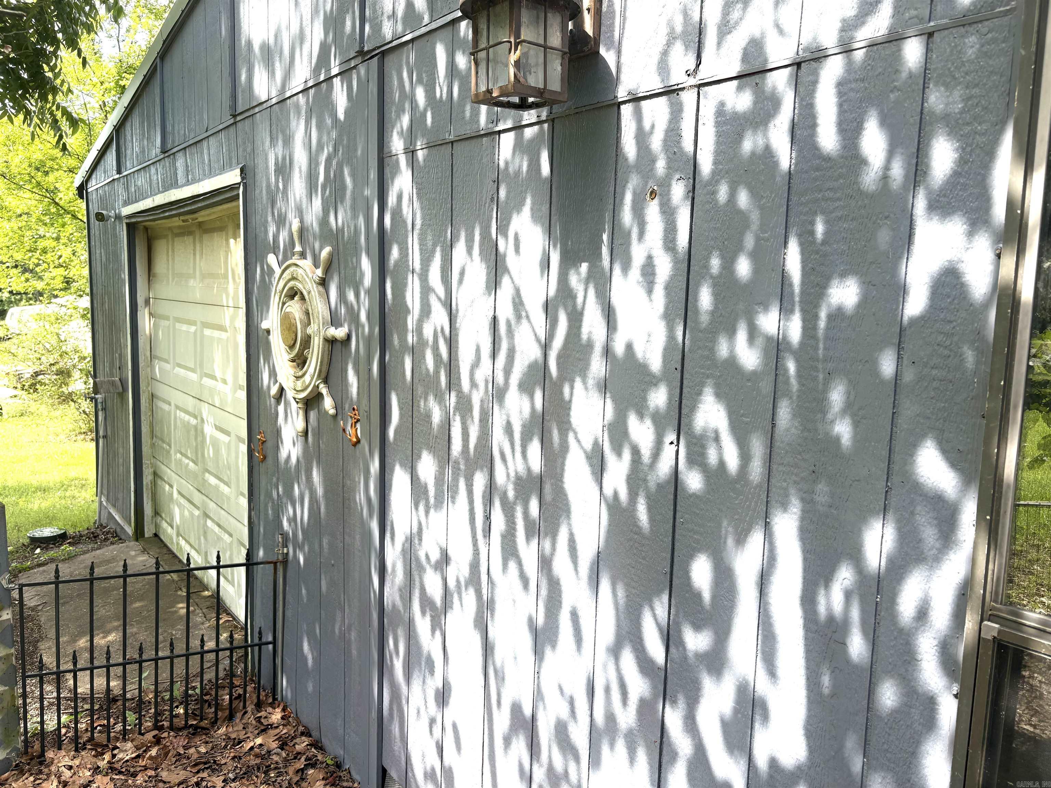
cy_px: 394
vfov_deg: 53.1
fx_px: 789
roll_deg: -0.5
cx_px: 526
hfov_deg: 67.3
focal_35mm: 26
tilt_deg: -7.4
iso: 50
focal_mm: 5.96
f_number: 1.6
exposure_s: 1/519
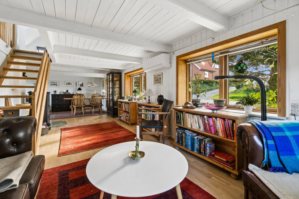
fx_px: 125
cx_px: 150
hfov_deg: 100.4
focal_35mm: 15
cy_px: 100
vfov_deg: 77.3
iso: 200
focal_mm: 10
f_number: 8
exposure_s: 1/25
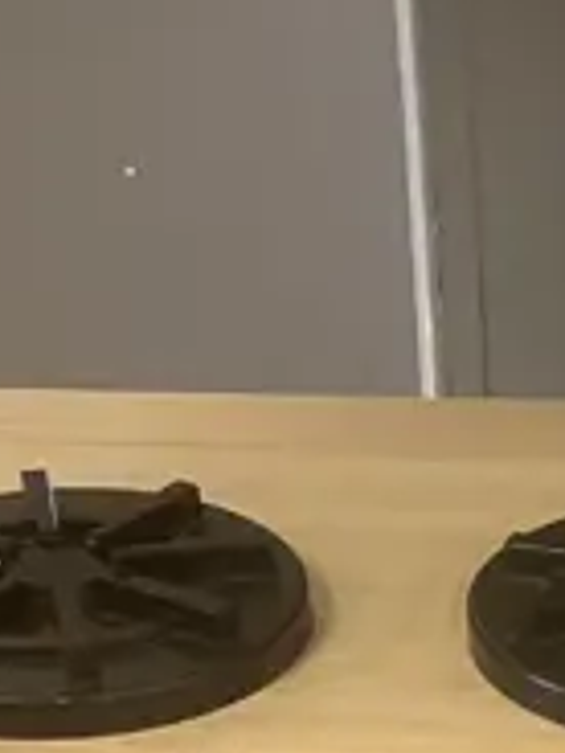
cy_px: 1797
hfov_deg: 9.1
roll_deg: -4.6
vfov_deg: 10.8
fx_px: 3395
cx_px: 983
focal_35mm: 156
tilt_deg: -42.1
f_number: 1.8
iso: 100
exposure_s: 1/50
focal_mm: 3.99
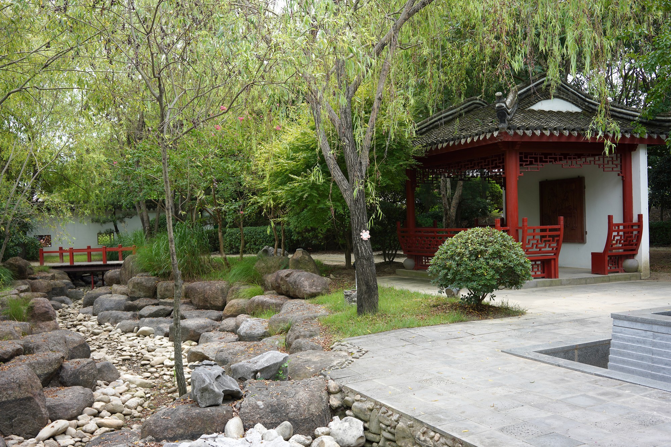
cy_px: 224
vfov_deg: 37.9
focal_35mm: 35
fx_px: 652
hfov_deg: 54.4
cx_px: 336
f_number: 6.3
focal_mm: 35
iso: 100
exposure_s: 1/100
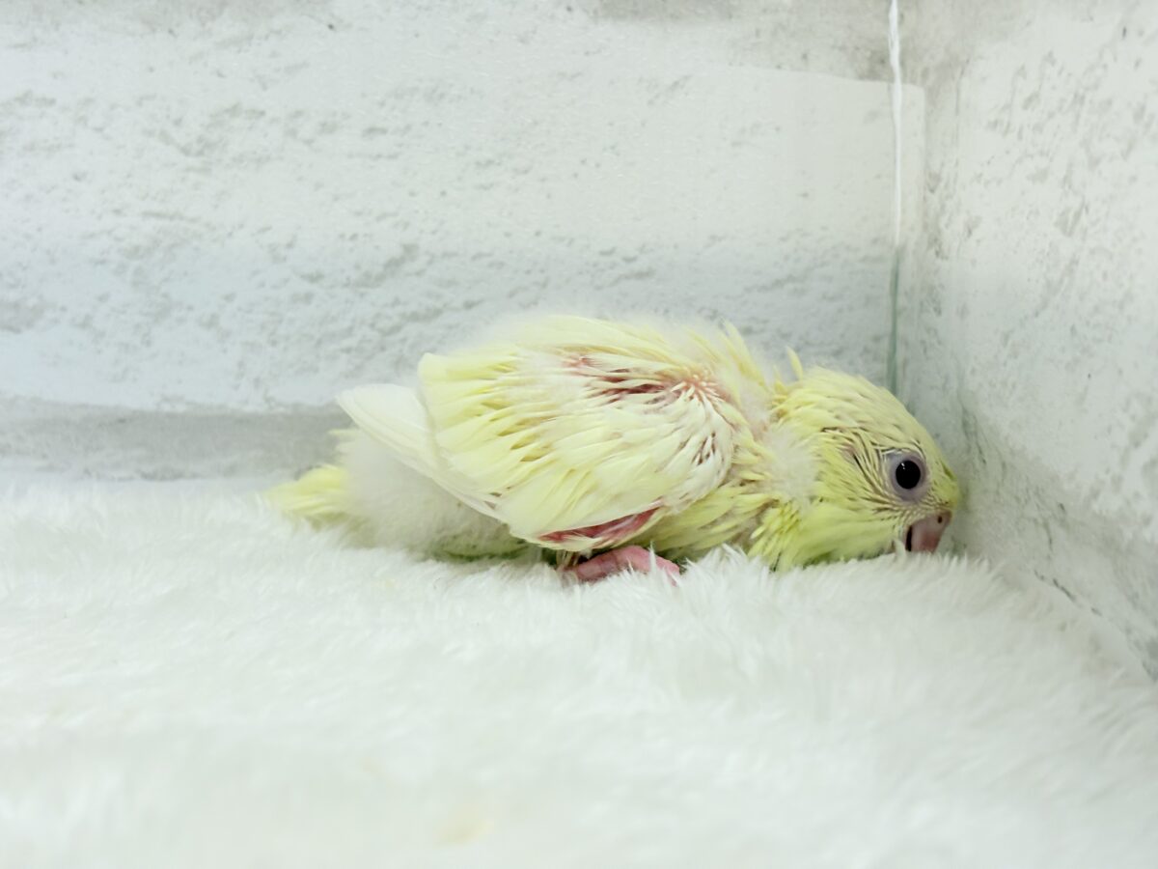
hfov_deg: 36.8
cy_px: 434
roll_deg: +0.3
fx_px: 1740
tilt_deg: -8.3
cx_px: 579
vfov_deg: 28.0
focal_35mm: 52
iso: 80
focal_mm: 5.96
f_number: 1.6
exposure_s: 1/100
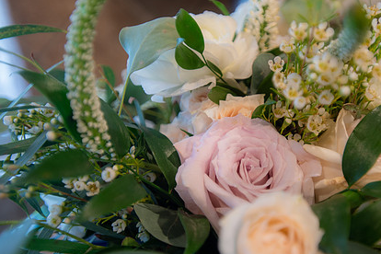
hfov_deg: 45.8
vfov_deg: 31.9
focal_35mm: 42
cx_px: 250
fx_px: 444
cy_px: 132
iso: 500
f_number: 2.8
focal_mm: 30
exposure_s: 1/40
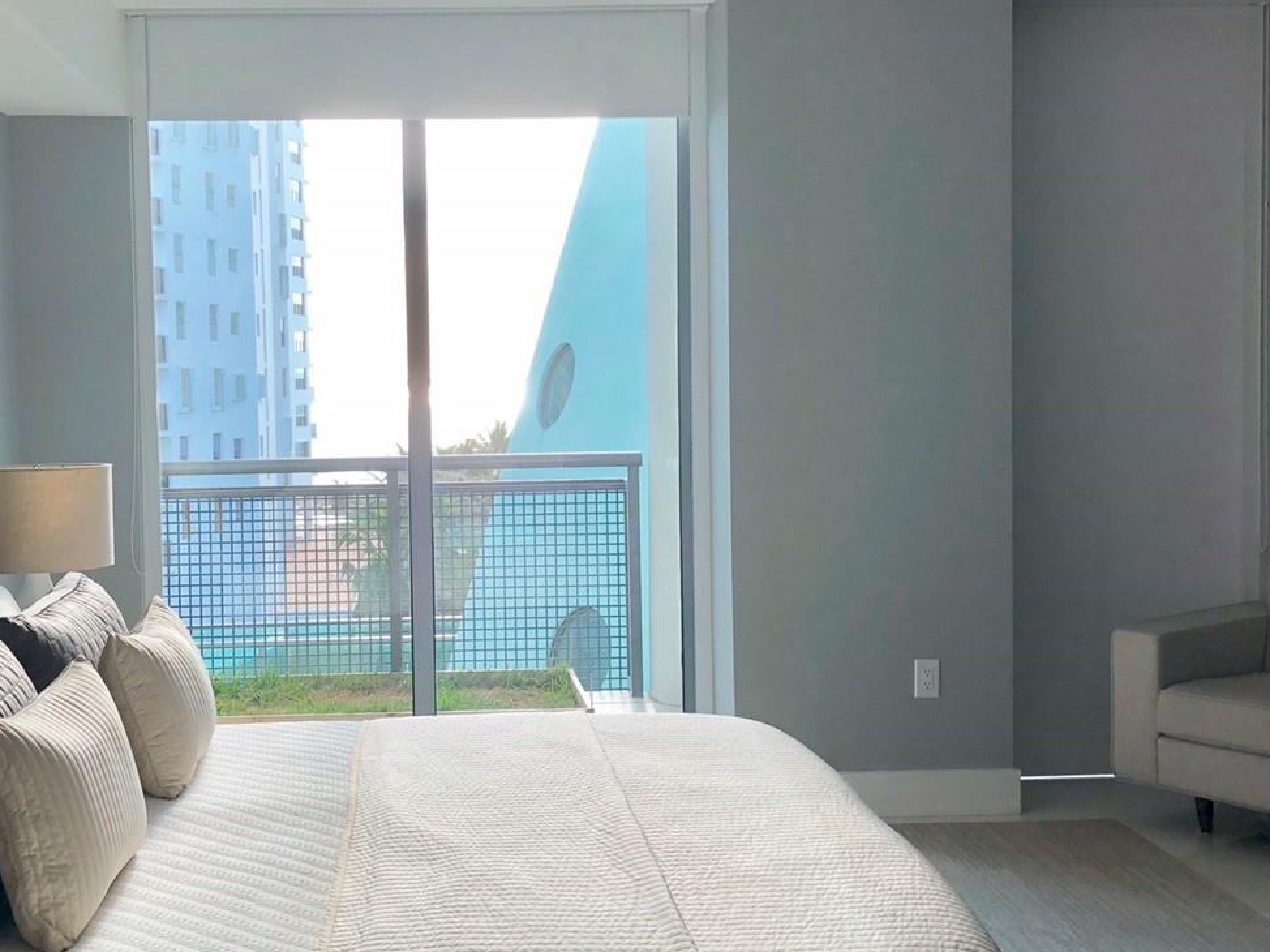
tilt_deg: -3.0
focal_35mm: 46
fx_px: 1687
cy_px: 471
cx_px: 471
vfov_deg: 31.5
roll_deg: +1.1
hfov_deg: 40.9
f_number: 1.8
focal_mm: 4
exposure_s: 1/120
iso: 25
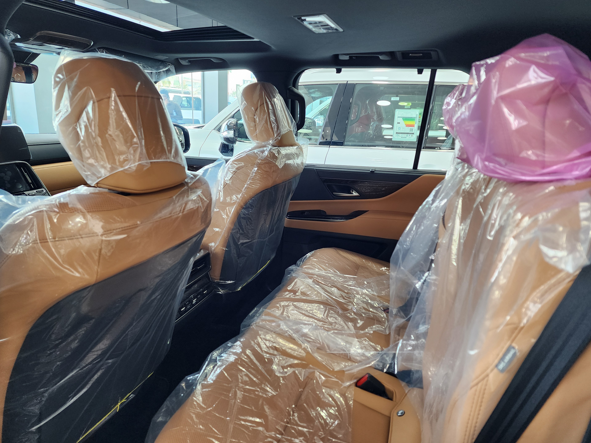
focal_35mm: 24
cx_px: 301
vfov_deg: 56.8
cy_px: 218
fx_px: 410
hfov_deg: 71.6
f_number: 1.8
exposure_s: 1/100
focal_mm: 6.4
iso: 160
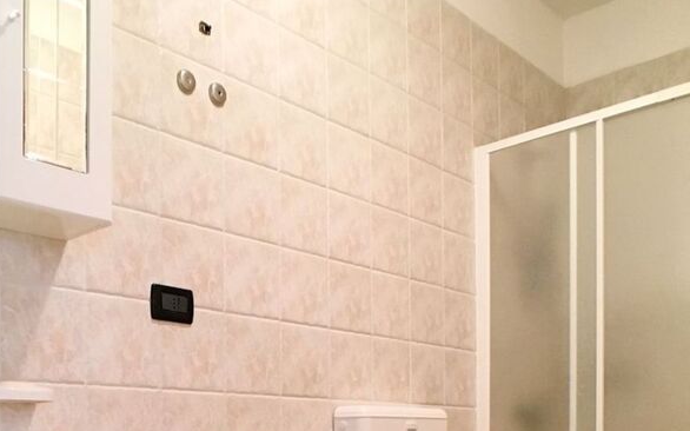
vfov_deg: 19.8
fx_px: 1184
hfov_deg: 32.3
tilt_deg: -0.7
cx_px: 247
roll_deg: +0.4
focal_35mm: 63
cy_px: 464
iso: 200
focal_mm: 4.15
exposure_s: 1/33
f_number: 2.2
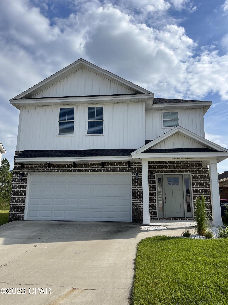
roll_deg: -0.2
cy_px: 152
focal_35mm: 26
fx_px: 228
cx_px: 114
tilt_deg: +11.0
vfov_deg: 67.3
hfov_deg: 53.1
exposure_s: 1/5319
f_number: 1.6
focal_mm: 5.1
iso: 50
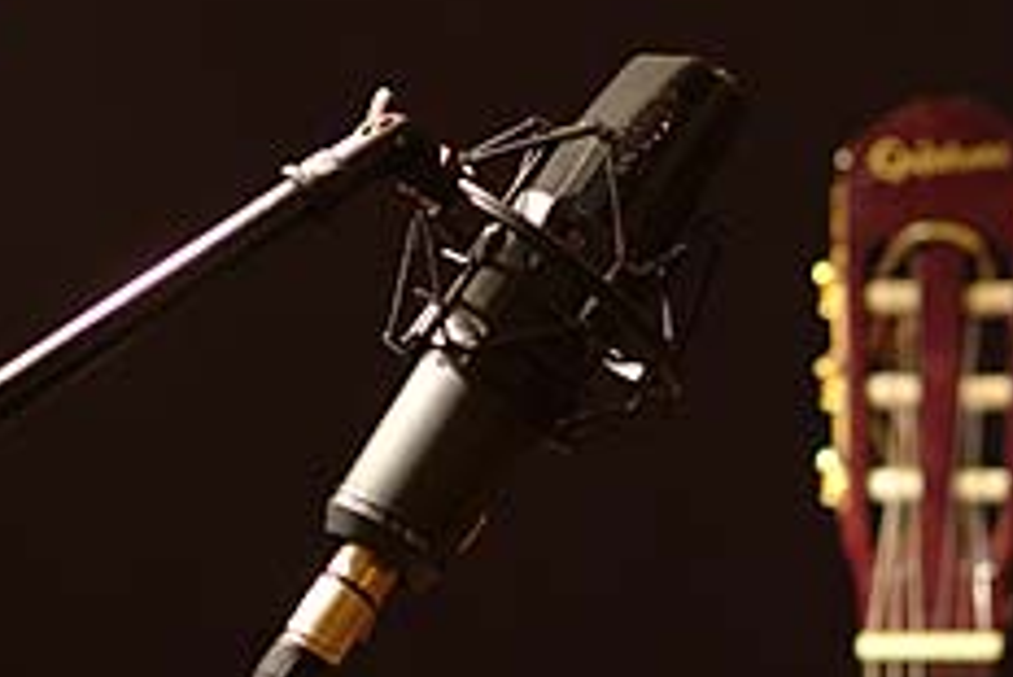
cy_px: 446
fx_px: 7654
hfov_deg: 7.6
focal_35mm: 272
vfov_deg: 5.1
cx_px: 550
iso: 200
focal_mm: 105
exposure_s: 1/3
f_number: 3.3
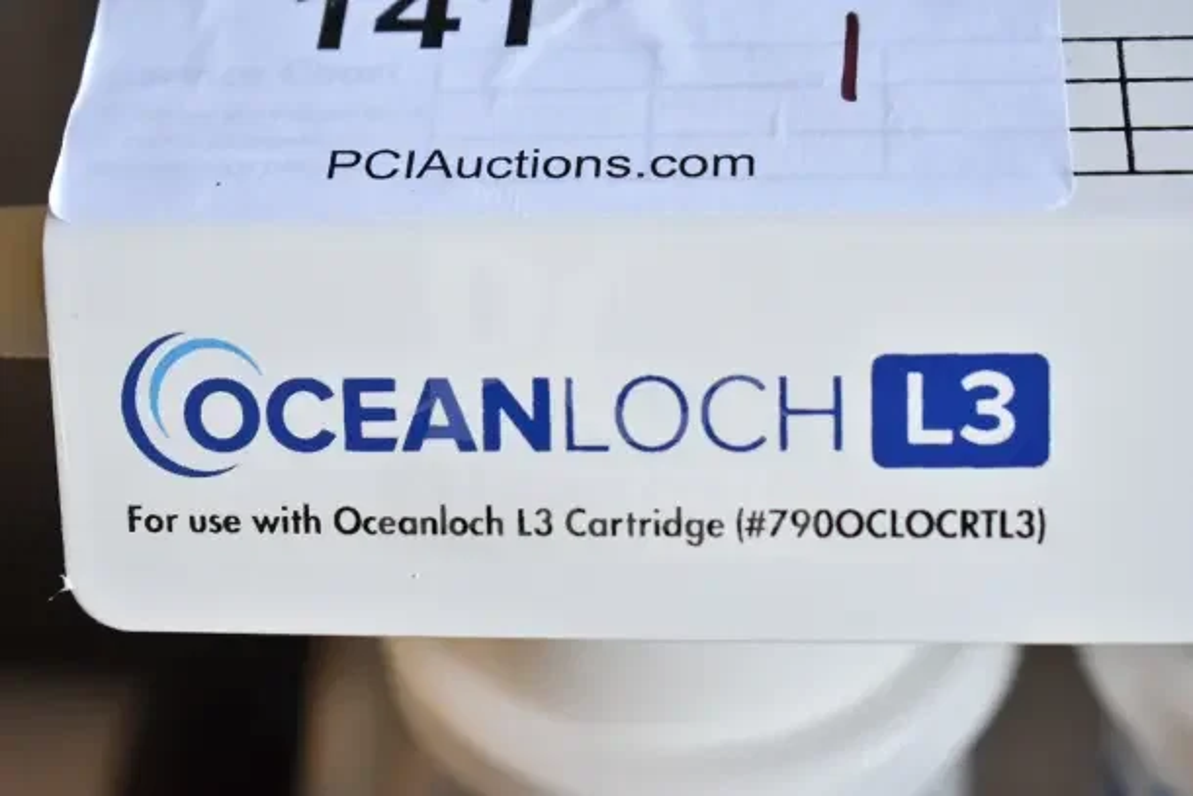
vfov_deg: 16.6
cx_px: 596
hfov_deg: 24.6
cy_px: 398
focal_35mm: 82
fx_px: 2734
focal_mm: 55
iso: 900
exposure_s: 1/100
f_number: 5.6
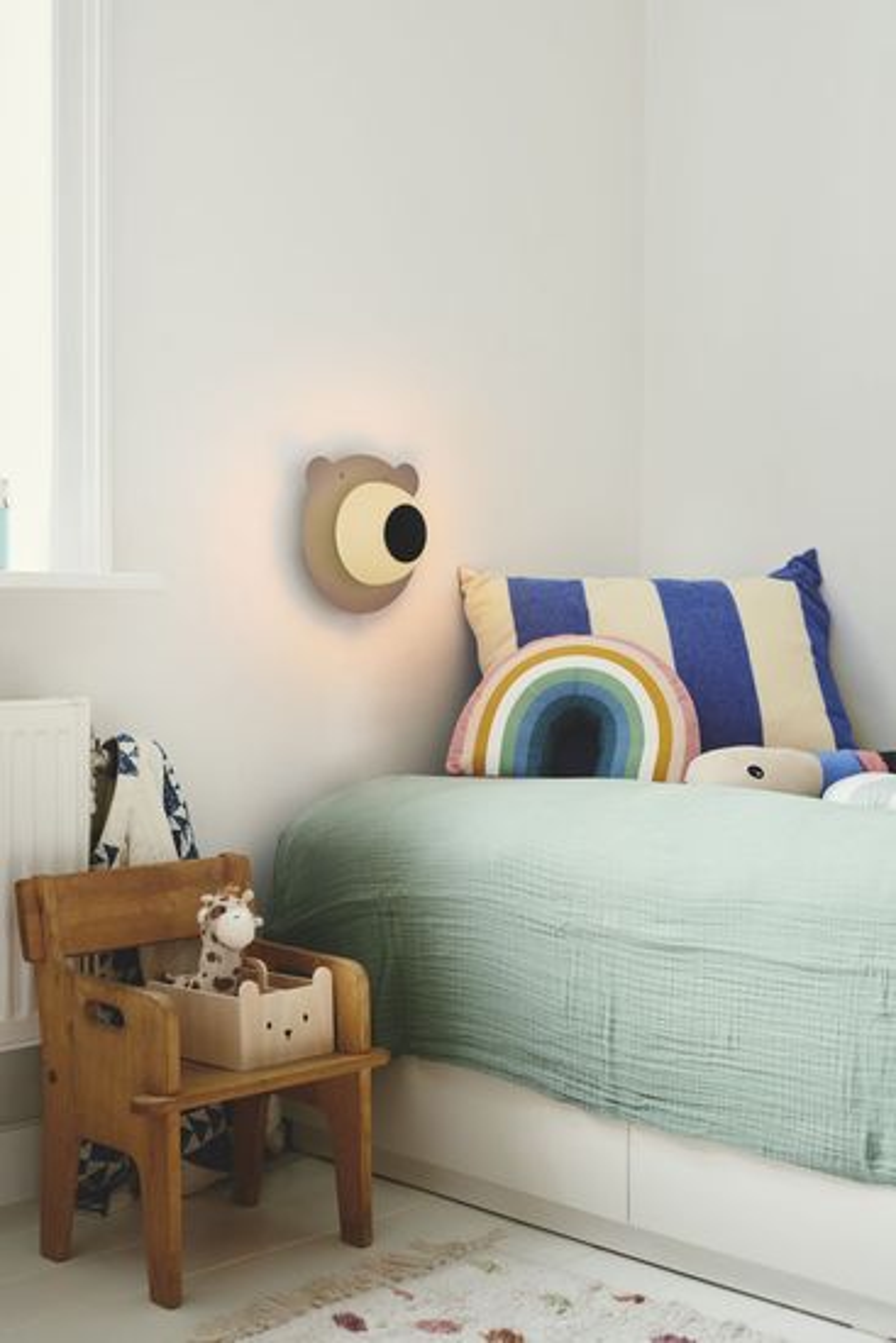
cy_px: 672
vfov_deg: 39.6
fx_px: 1865
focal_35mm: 50
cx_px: 448
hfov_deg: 27.0
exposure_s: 10
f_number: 5.6
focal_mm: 50
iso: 100
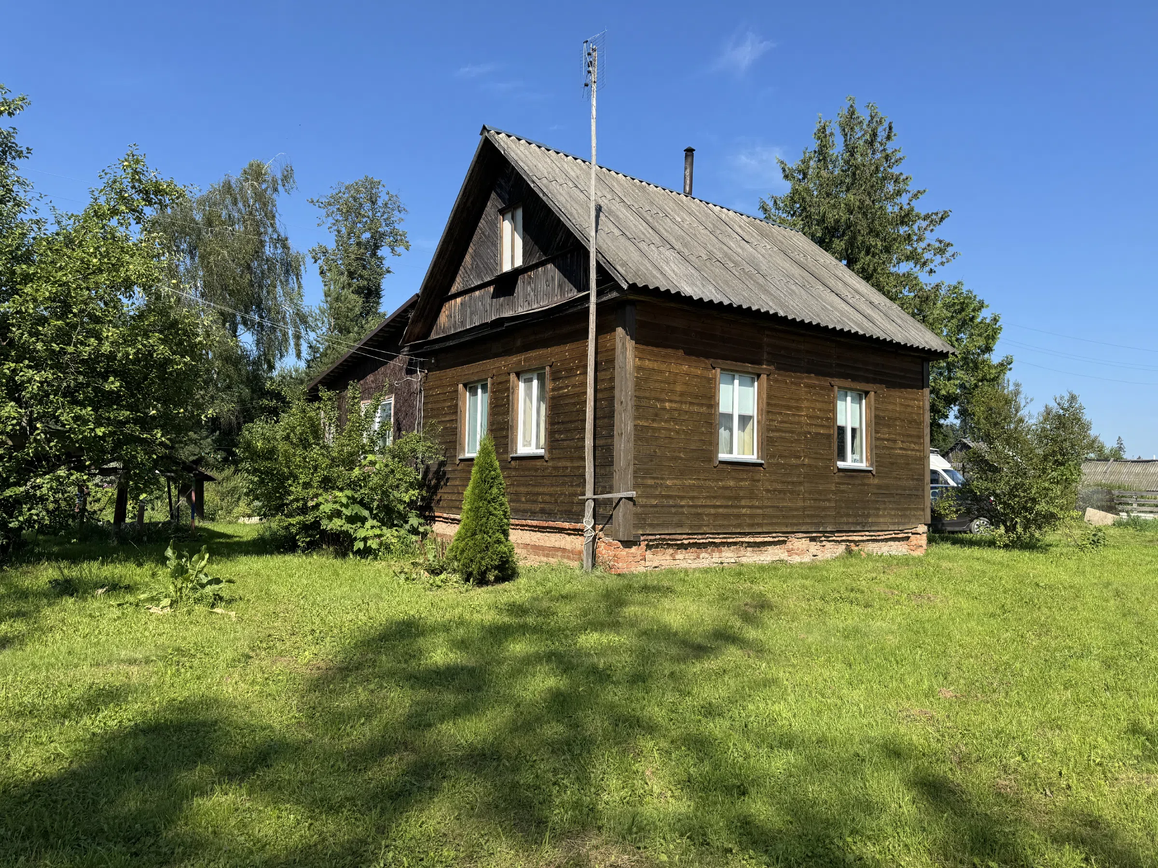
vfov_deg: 56.8
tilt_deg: +5.4
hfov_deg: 71.6
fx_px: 803
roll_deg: +0.5
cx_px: 579
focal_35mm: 24
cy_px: 434
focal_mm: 6.76
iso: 80
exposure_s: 1/2604
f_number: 1.78
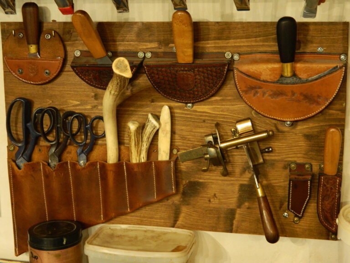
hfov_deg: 33.8
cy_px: 132
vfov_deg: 25.7
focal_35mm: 57
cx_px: 175
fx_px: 576
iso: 400
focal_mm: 10.2
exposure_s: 1/13
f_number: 3.8
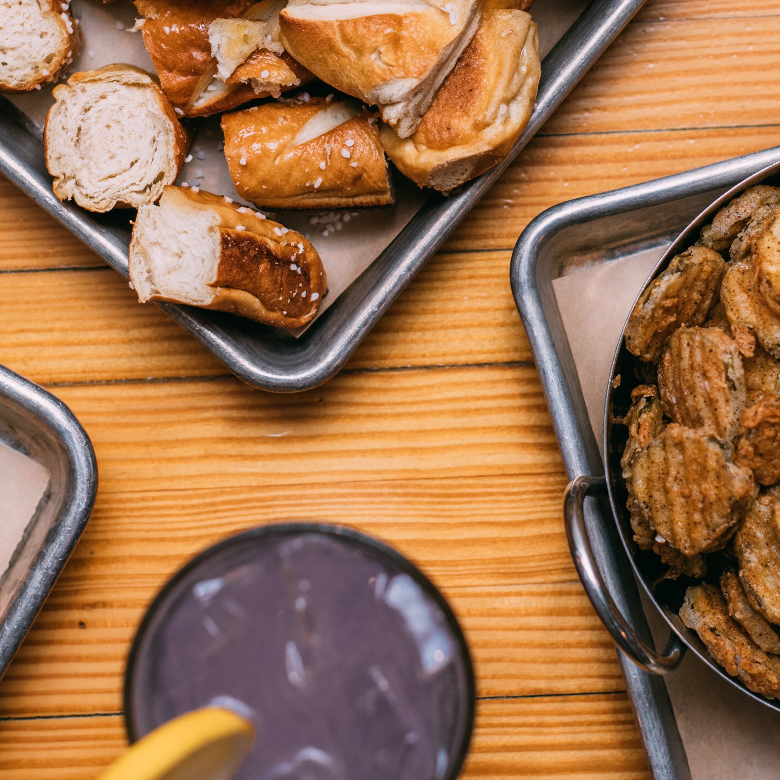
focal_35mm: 146
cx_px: 380
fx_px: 3722
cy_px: 198
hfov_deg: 12.0
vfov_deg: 11.9
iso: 200
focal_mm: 50
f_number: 2.8
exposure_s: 1/60
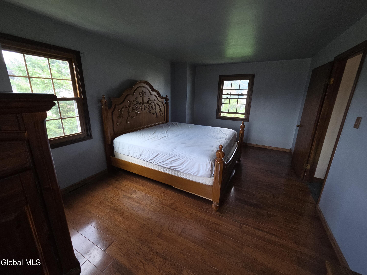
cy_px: 138
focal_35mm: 13
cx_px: 184
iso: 80
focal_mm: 2.2
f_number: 2.2
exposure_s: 1/60
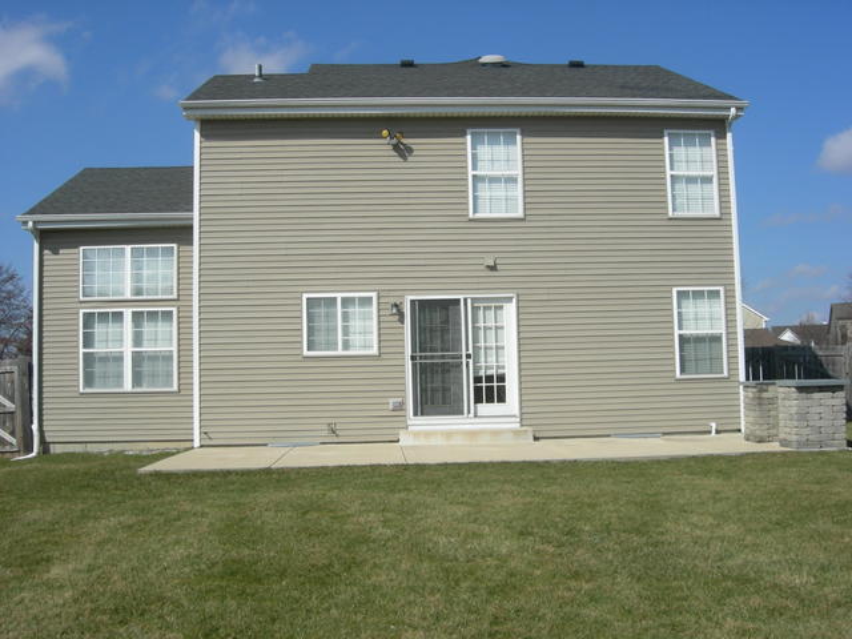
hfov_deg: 51.4
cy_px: 320
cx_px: 426
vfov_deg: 39.7
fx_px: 886
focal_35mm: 36
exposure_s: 1/296
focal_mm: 7.5
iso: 64
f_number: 7.6
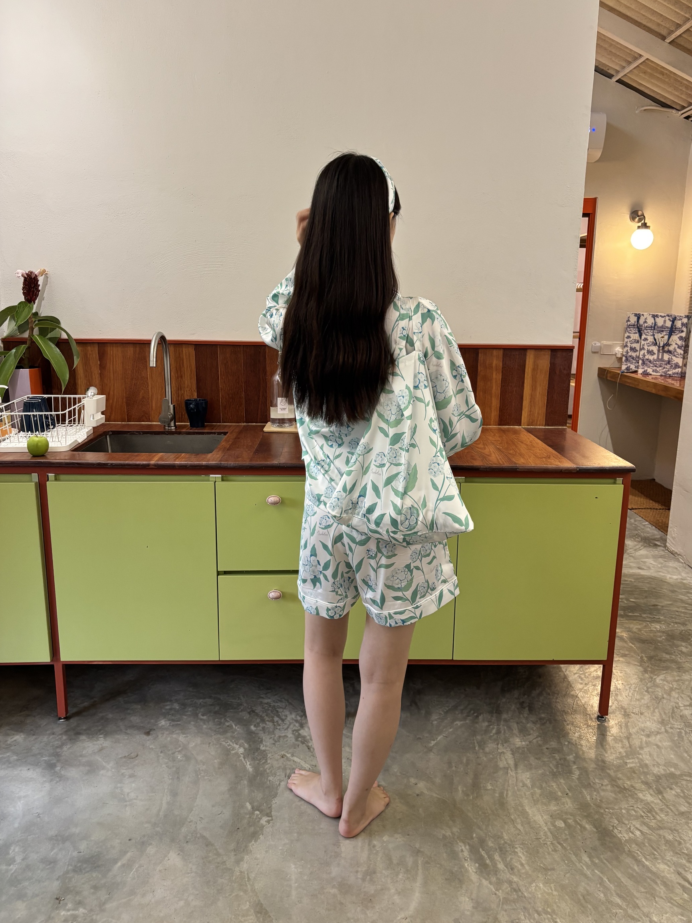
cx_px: 355
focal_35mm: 27
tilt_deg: -12.3
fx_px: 720
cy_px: 449
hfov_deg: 51.3
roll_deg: -1.1
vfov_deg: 65.3
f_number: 1.6
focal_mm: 5.96
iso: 160
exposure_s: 1/50
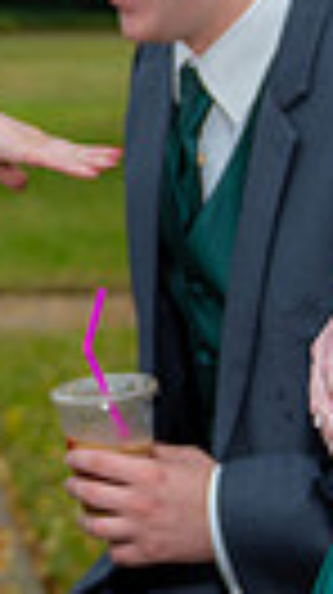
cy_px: 189
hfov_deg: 7.6
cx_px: -130
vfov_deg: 13.7
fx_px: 2471
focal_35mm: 157
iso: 320
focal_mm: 34
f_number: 2.8
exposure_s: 1/640
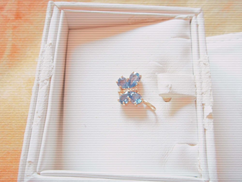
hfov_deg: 47.9
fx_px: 273
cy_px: 91
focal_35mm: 39
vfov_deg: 36.8
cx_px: 121
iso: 100
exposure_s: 1/60
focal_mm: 6.6
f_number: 3.5
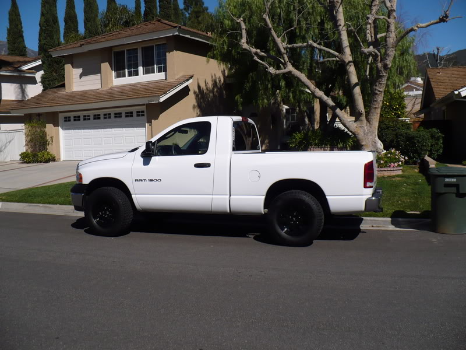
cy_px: 175
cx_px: 233
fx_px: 498
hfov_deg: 50.1
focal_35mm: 37
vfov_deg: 38.7
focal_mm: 6.1
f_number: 8
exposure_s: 1/500
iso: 100
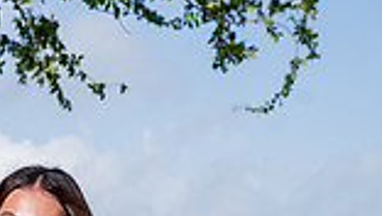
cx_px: 29
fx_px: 1713
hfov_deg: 12.6
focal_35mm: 169
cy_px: 533
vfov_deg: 6.8
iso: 100
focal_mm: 56
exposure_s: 1/640
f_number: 5.6
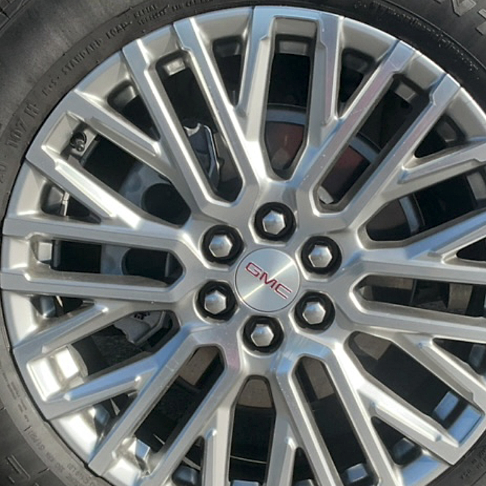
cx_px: 269
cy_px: 284
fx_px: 874
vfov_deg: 31.0
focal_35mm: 55
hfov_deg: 31.1
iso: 25
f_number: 1.8
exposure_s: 1/1195
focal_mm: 3
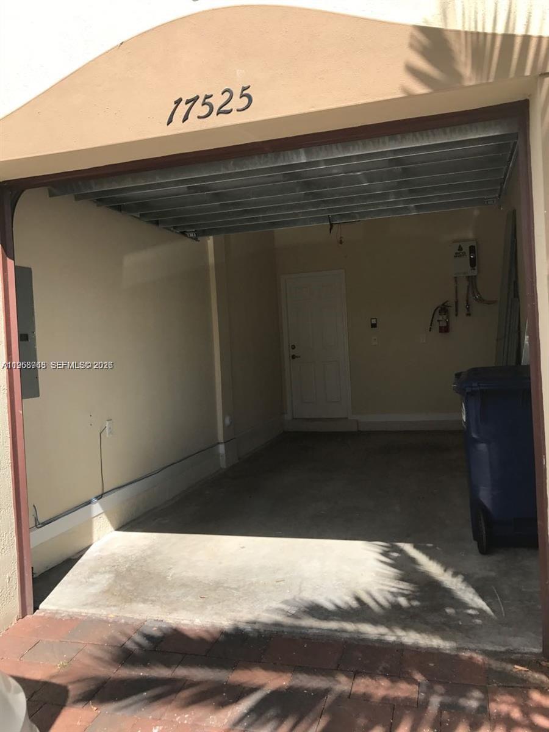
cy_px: 366
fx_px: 592
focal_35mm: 28
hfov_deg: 49.7
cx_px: 274
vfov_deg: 63.4
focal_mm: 3.99
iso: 20
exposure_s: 1/1429
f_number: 1.8
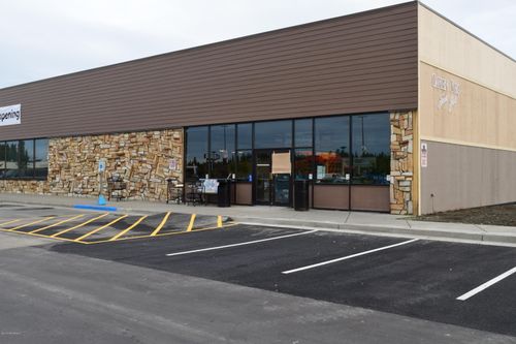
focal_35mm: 38
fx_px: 537
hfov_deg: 51.3
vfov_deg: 35.5
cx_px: 258
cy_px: 172
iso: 400
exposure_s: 1/100
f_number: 9
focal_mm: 25
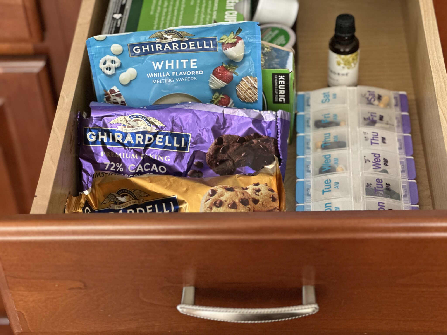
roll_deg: +2.7
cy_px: 168
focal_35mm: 77
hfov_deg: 25.3
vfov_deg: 19.1
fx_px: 994
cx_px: 224
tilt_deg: -43.9
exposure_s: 1/26
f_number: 2.8
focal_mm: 9
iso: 400
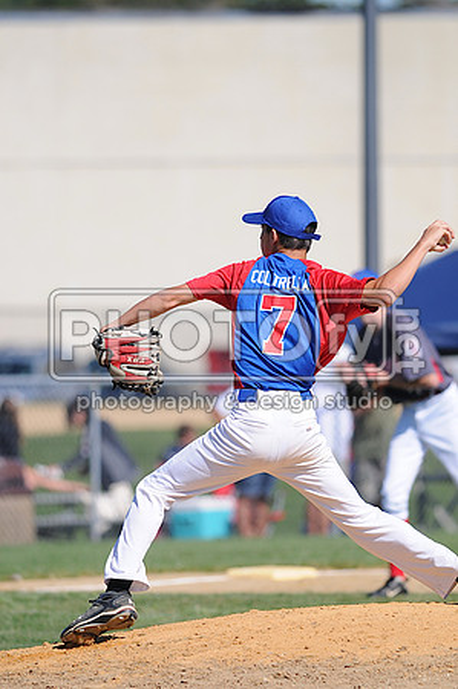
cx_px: 229
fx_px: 8607
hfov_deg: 3.0
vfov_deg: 4.6
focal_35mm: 450
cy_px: 344
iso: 200
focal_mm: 300
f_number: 4
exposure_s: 1/2000
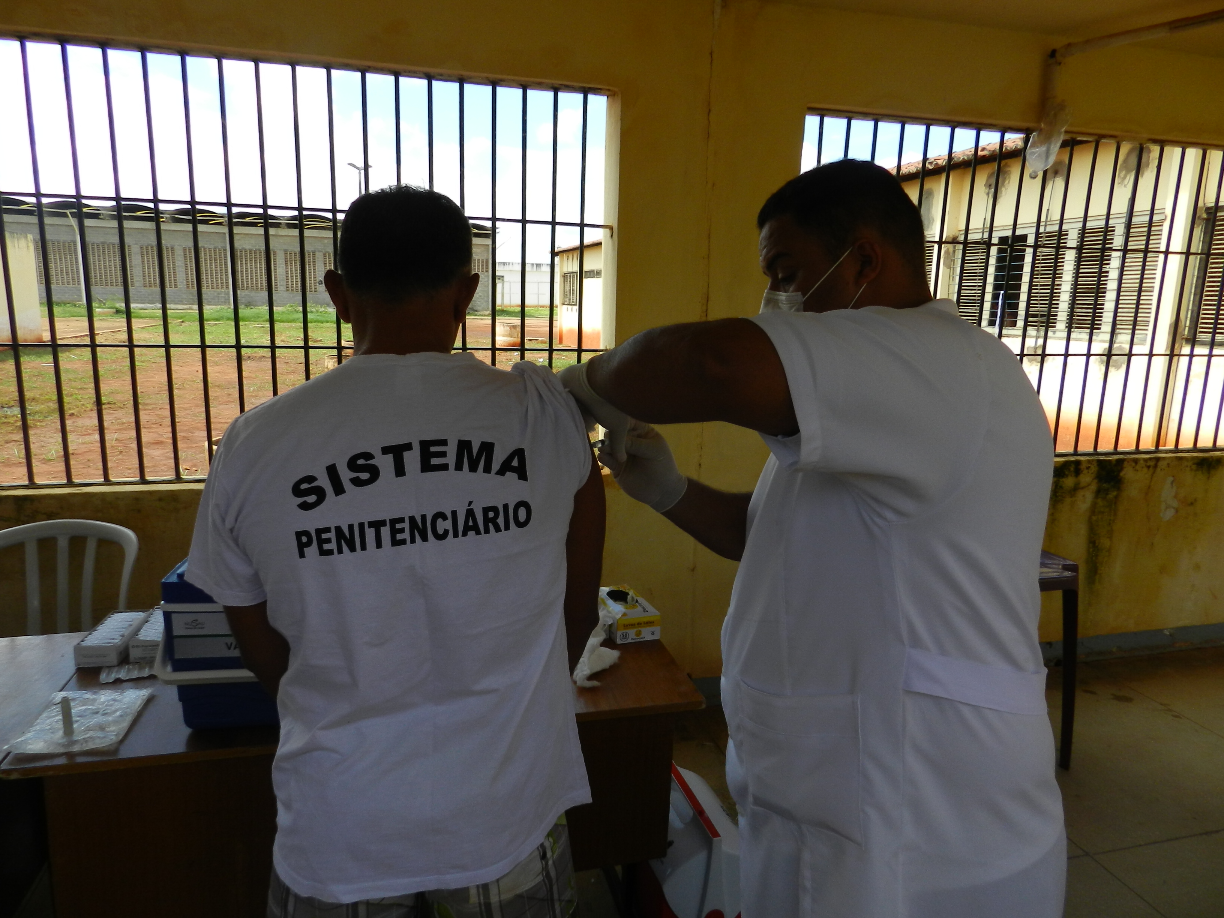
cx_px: 612
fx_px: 813
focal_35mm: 23
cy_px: 459
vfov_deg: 58.9
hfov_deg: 73.9
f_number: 3.4
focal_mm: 4
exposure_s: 1/800
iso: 160
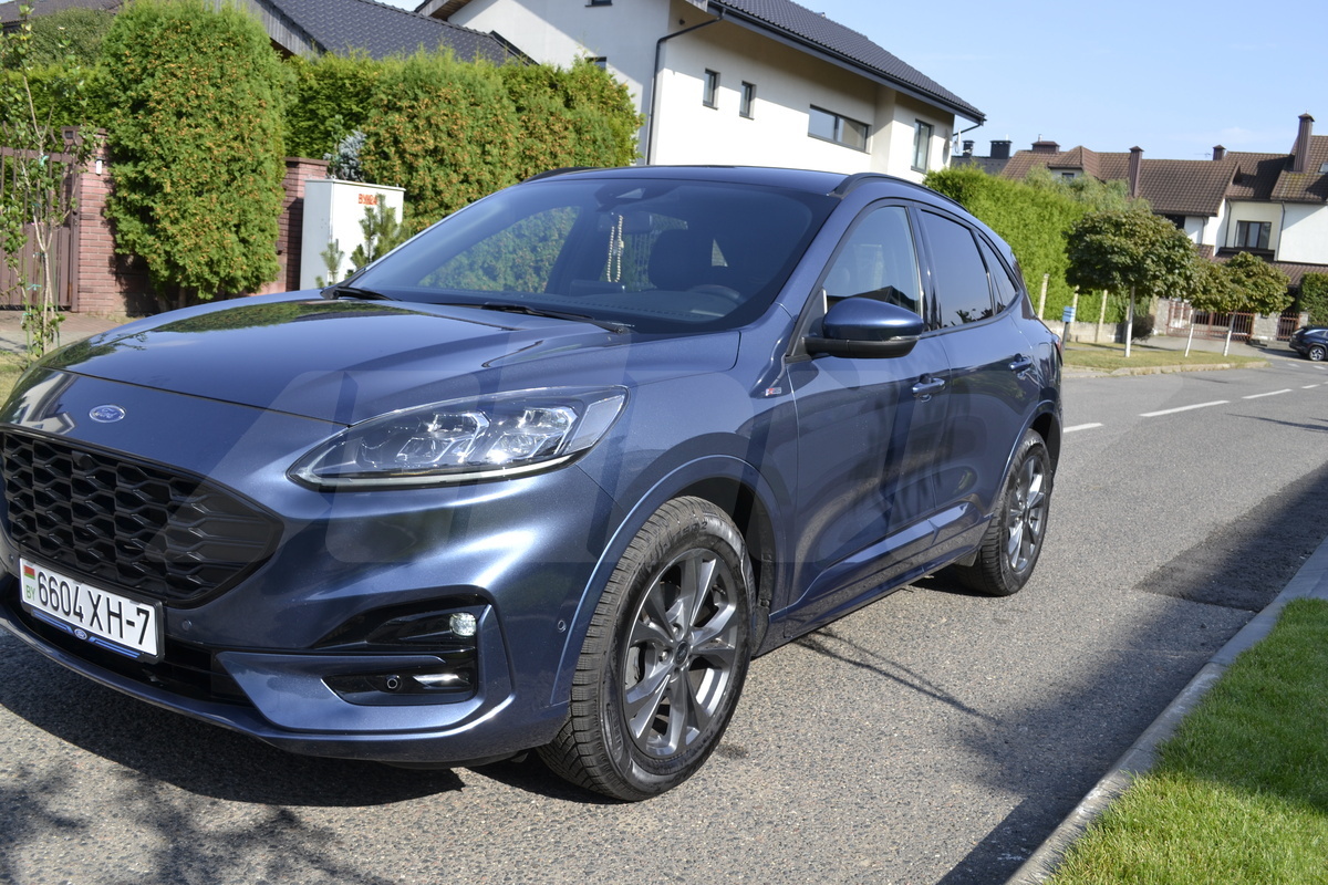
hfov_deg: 57.2
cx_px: 664
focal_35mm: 33
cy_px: 442
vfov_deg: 40.0
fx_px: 1217
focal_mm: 22
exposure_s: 1/200
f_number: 7.1
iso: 100
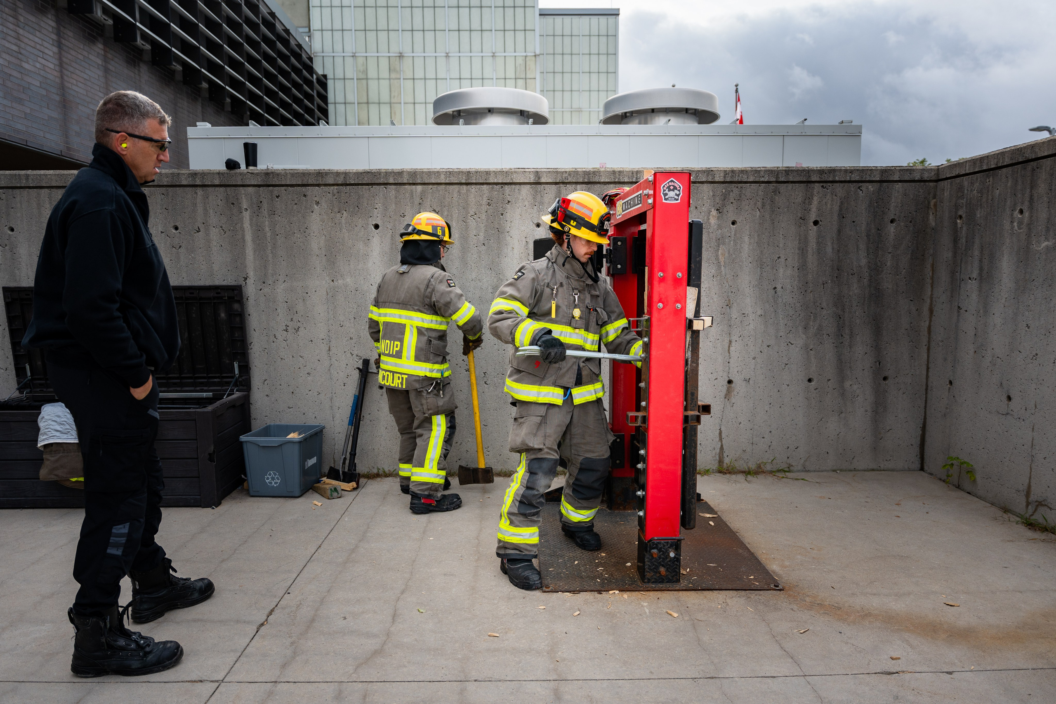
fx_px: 763
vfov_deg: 49.5
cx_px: 528
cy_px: 376
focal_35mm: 26
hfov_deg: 69.4
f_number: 2.8
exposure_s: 1/1250
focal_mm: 24
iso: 200
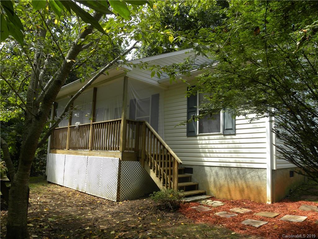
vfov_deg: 53.1
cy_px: 120
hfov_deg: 67.3
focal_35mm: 26
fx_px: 239
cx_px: 159
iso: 64
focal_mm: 4.6
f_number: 4.5
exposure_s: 1/154
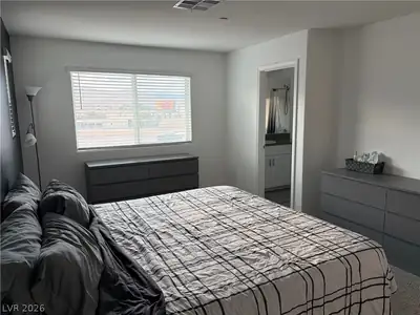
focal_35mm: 26
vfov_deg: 53.1
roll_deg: +1.5
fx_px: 315
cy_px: 158
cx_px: 210
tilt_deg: -6.8
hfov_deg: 67.3
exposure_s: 1/60
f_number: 1.6
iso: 125
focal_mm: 5.96
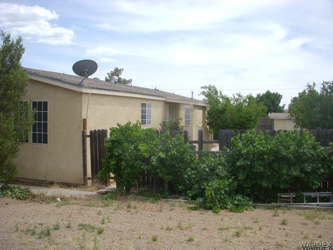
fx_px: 366
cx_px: 166
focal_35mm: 38
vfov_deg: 37.7
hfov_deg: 49.0
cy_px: 125
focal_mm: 6.3
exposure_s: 1/800
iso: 100
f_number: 3.3
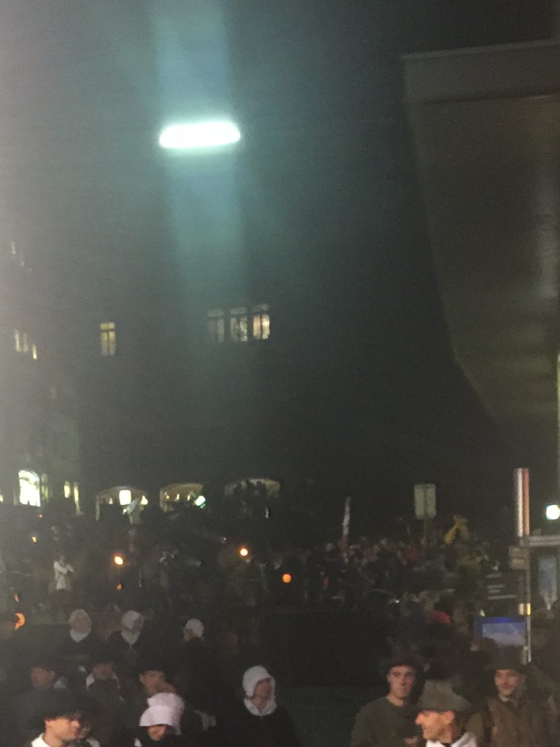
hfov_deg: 21.9
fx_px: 1445
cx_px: 250
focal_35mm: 67
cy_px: 765
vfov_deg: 27.2
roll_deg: +1.6
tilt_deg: -2.8
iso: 100
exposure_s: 1/4
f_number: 2.2
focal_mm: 4.15
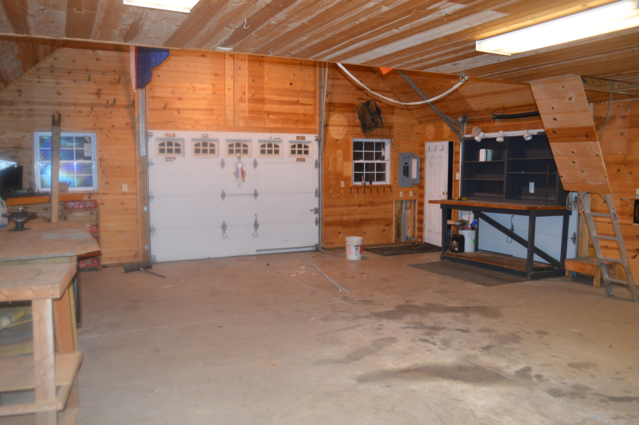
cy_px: 212
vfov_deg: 47.9
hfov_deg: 67.4
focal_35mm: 27
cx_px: 320
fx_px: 479
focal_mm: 18
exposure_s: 1/60
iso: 400
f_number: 3.8
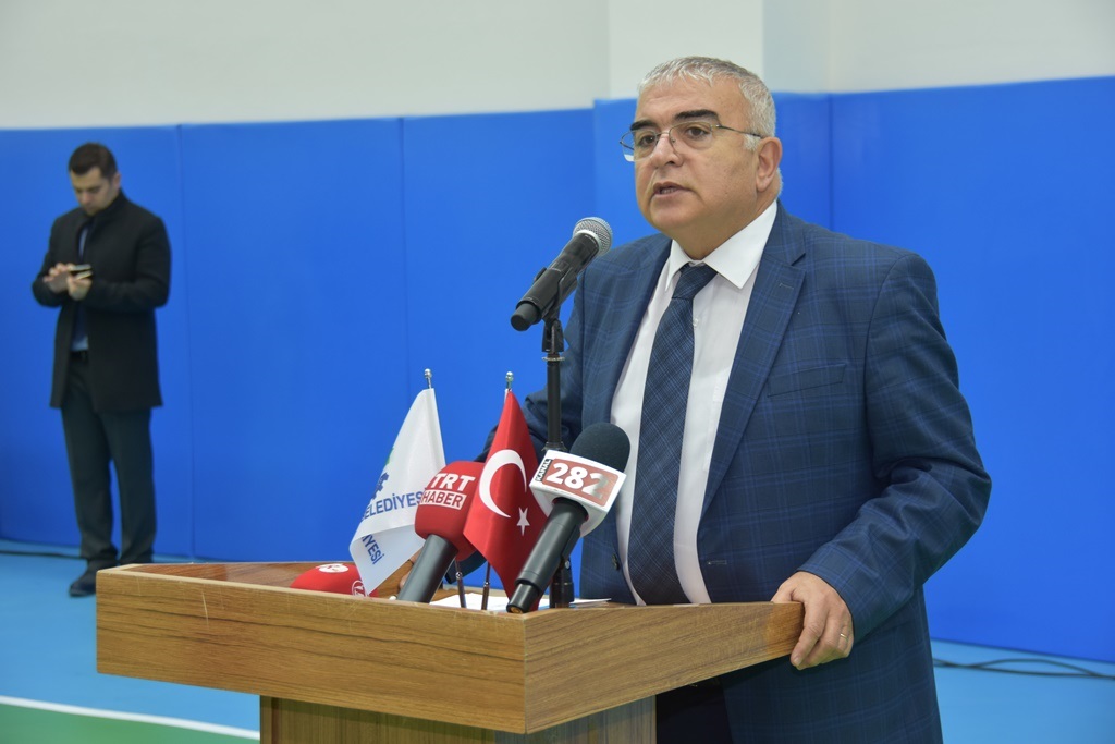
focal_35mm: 78
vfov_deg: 17.5
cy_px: 372
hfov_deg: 26.0
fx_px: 2416
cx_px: 558
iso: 500
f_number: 4.8
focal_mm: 52
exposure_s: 1/60
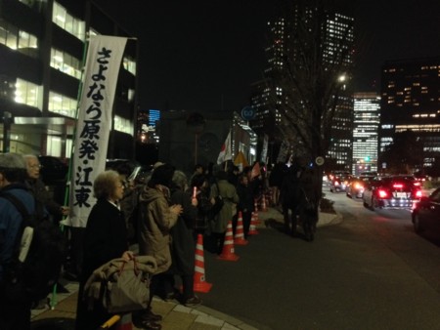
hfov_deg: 55.3
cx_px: 220
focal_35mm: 33
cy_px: 165
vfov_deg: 43.0
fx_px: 420
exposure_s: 1/15
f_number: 2.4
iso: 800
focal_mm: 4.12
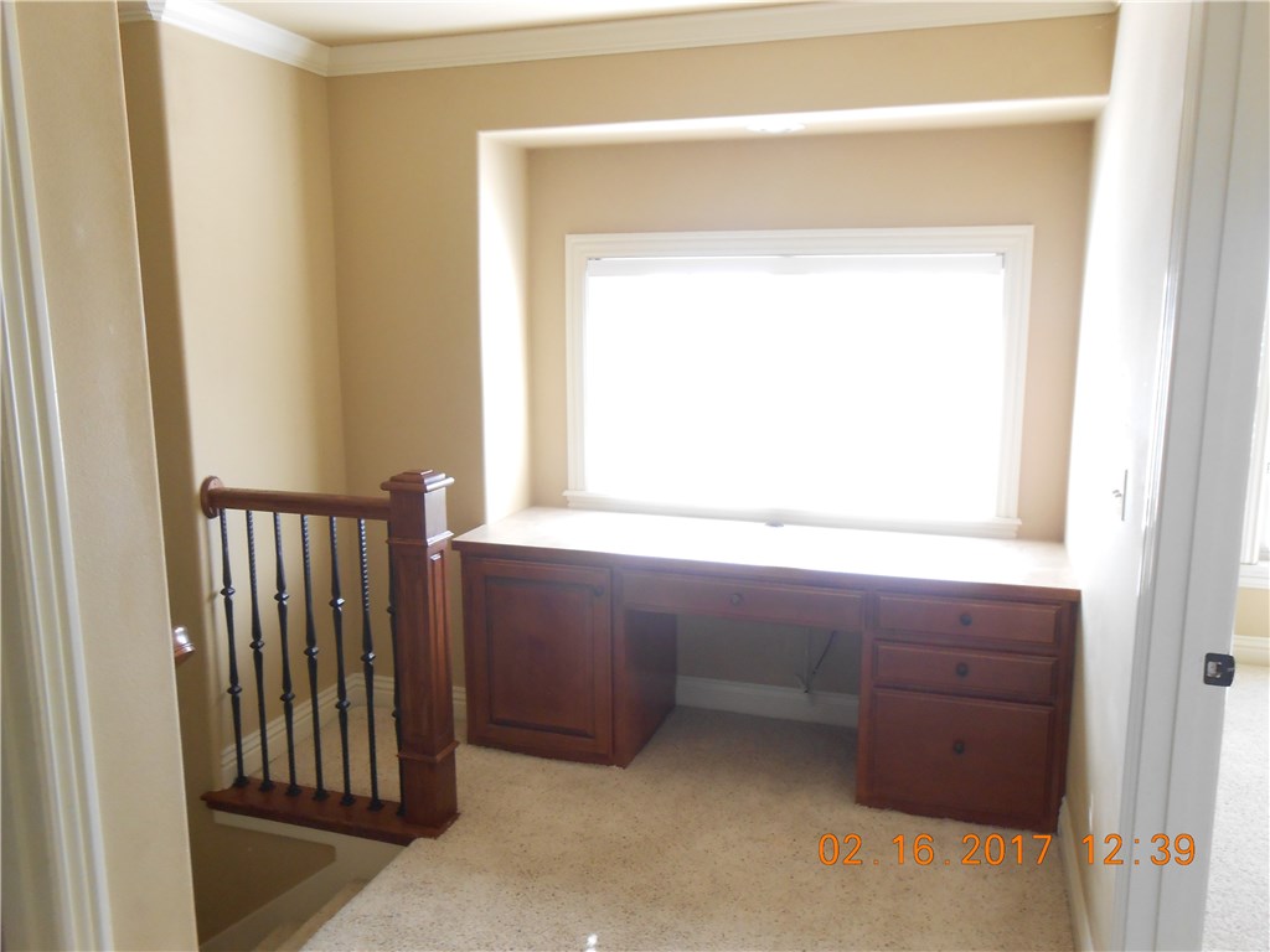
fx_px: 954
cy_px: 476
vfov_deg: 53.1
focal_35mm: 26
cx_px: 635
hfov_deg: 67.3
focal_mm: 4.6
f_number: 3.5
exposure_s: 1/30
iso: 200
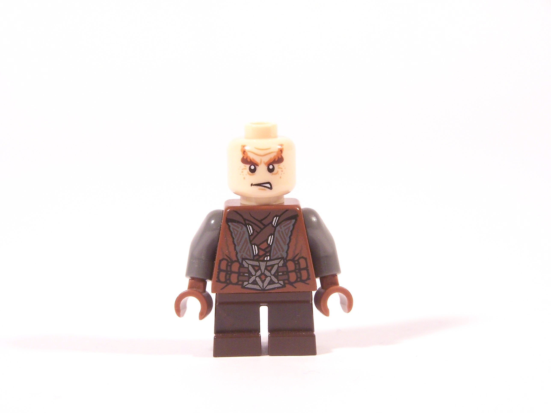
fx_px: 1862
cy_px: 206
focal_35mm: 117
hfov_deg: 16.8
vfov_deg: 12.7
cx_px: 276
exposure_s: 1/20
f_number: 3.6
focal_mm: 19.4
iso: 200
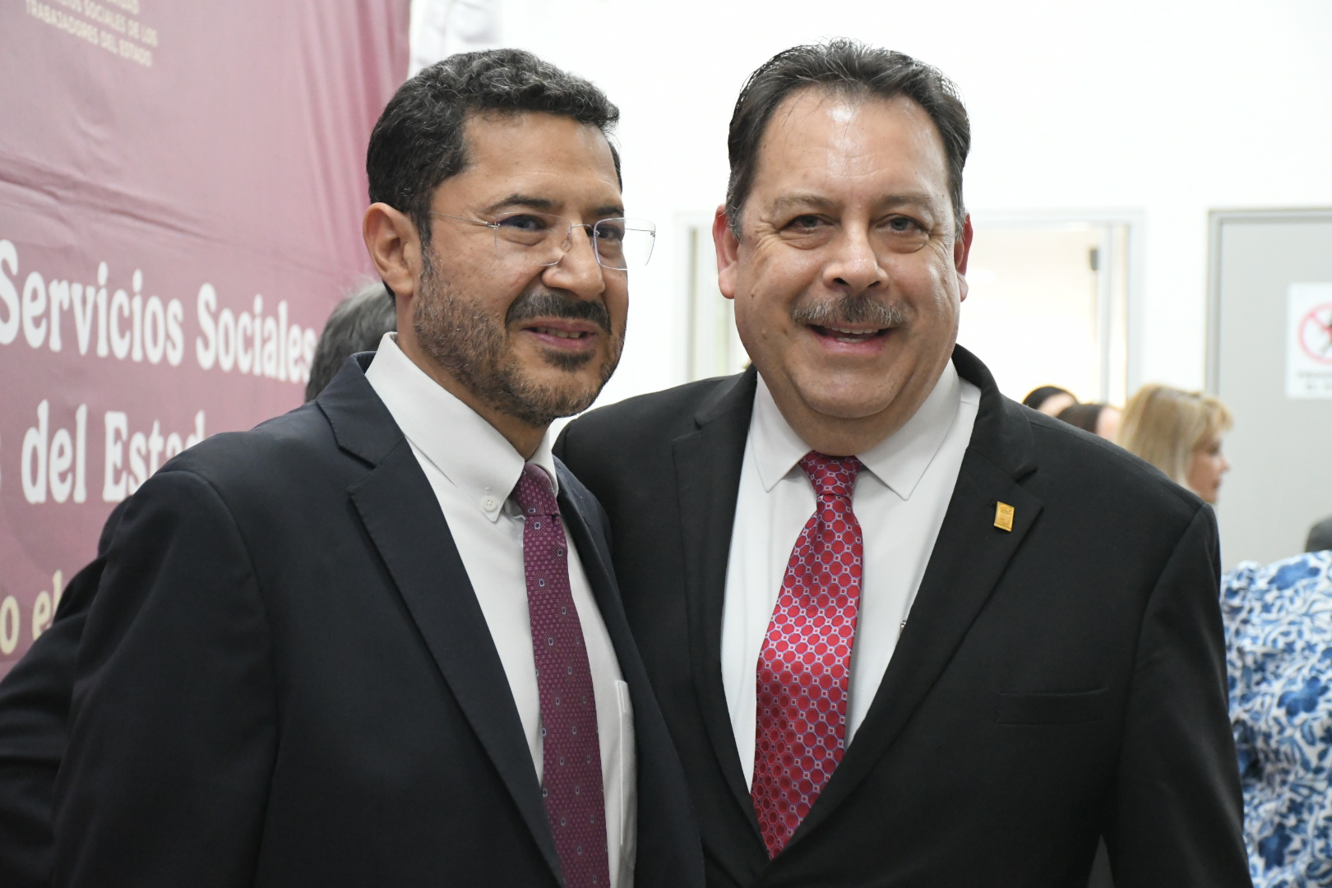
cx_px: 666
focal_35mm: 84
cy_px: 444
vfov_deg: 16.3
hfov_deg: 24.2
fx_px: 3108
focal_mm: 56
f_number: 5.6
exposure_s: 1/125
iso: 5000
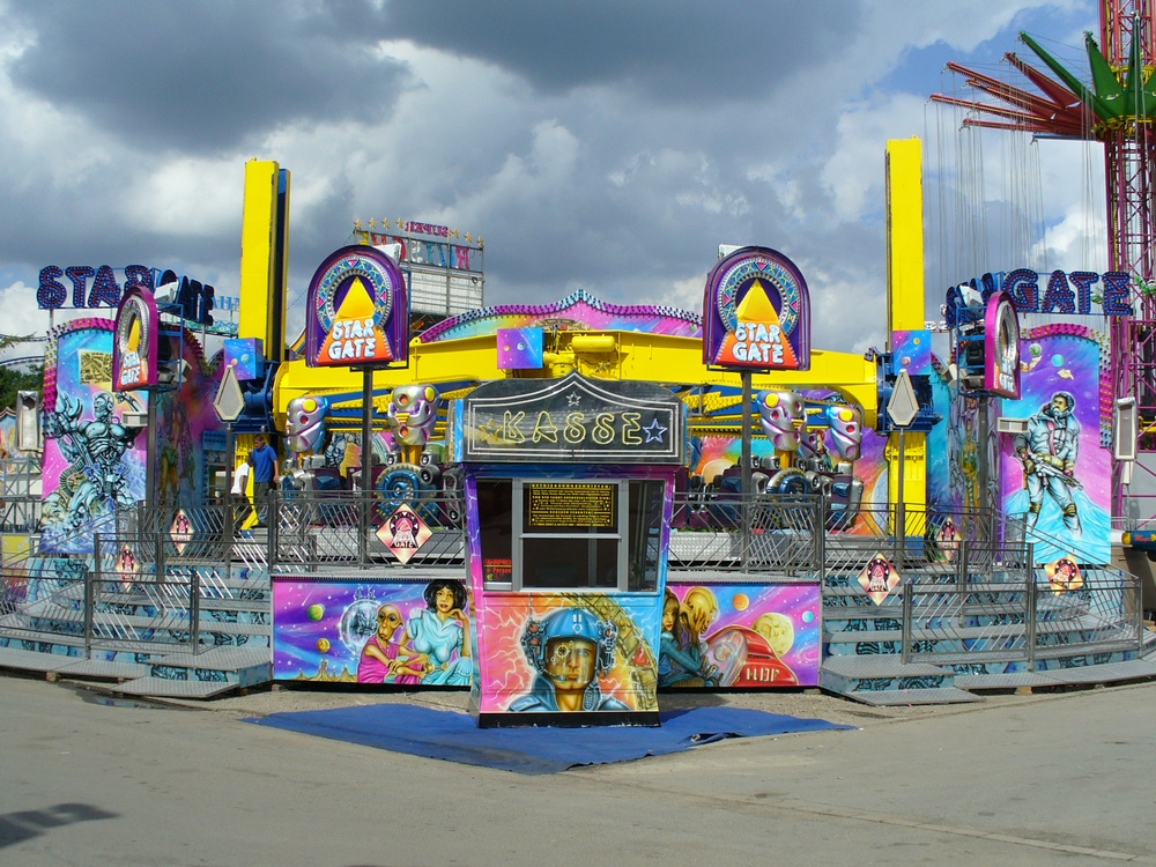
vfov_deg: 35.1
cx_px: 578
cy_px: 434
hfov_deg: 45.8
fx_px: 1369
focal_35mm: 41
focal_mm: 6.1
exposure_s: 1/500
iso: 80
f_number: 5.6
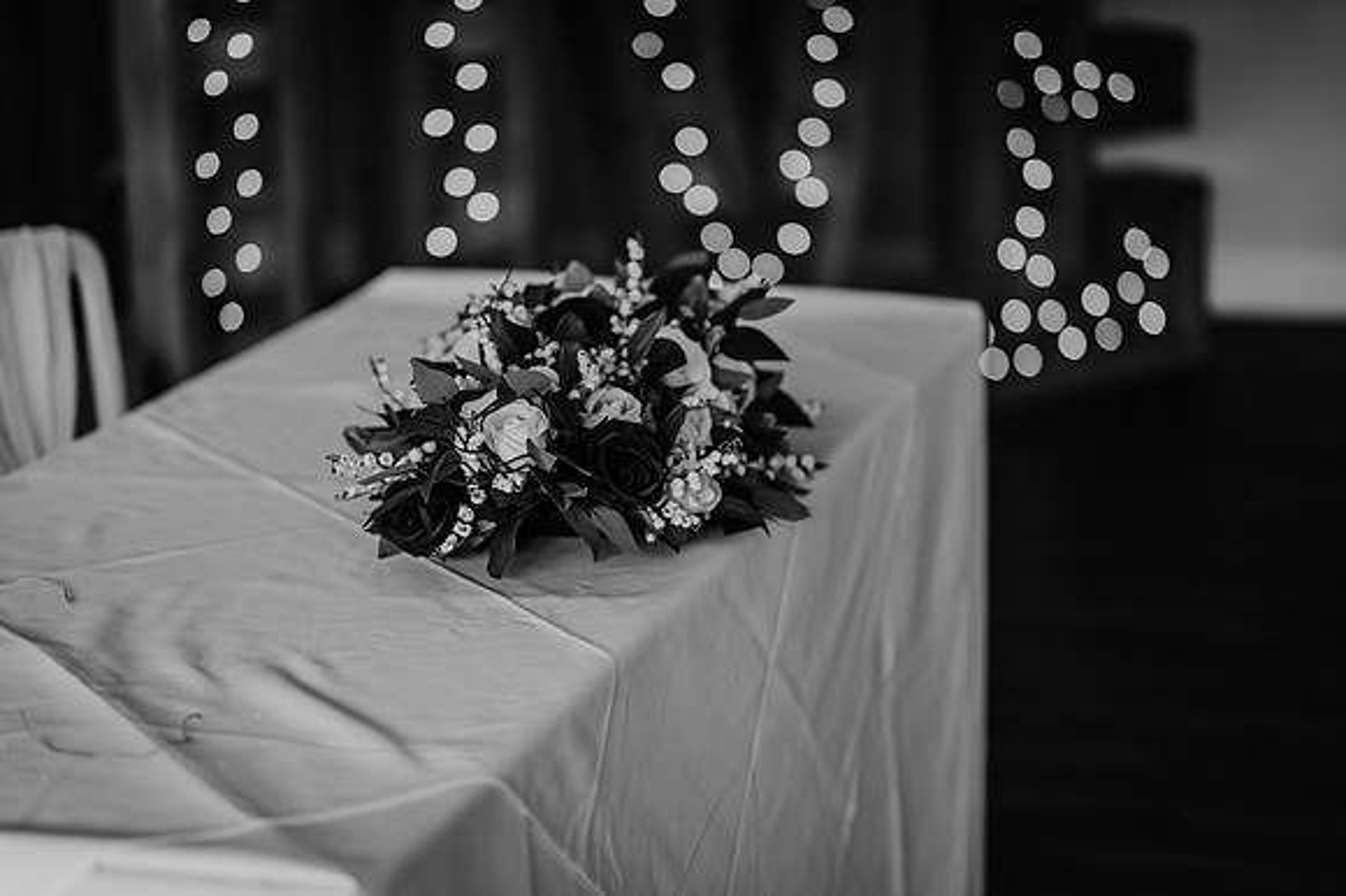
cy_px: 448
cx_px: 673
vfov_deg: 16.1
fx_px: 3176
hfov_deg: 23.9
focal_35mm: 85
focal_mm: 85
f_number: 1.8
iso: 100
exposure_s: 1/200
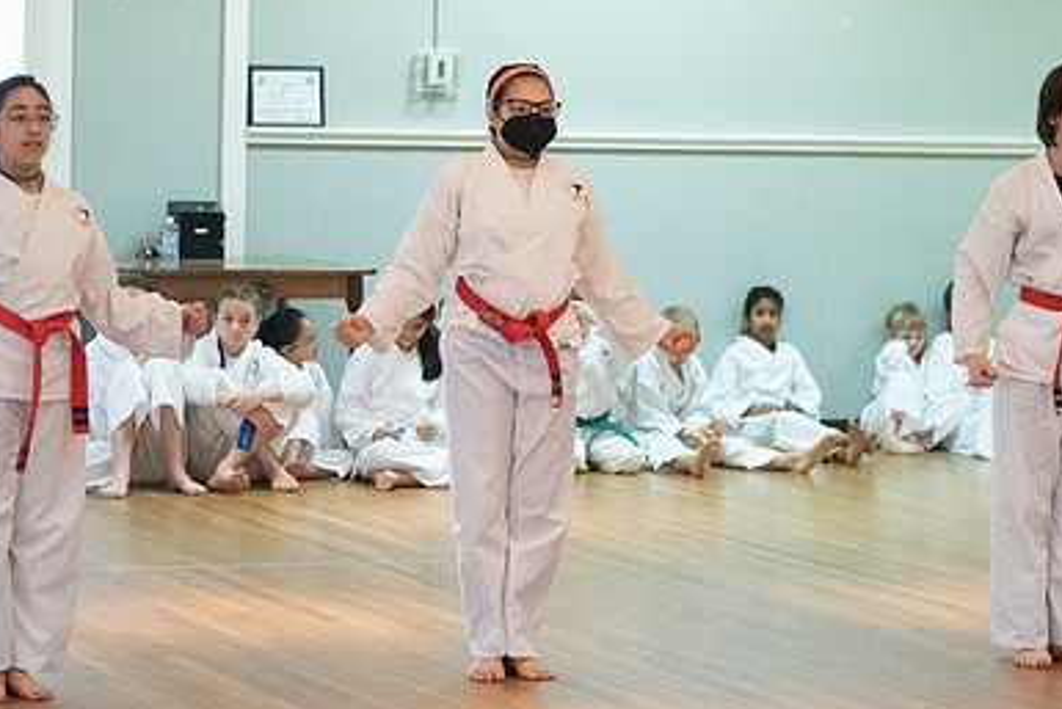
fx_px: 4662
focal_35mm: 158
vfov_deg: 8.7
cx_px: 518
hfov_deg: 13.0
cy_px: 315
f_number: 2
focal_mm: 50
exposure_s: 1/500
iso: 3200
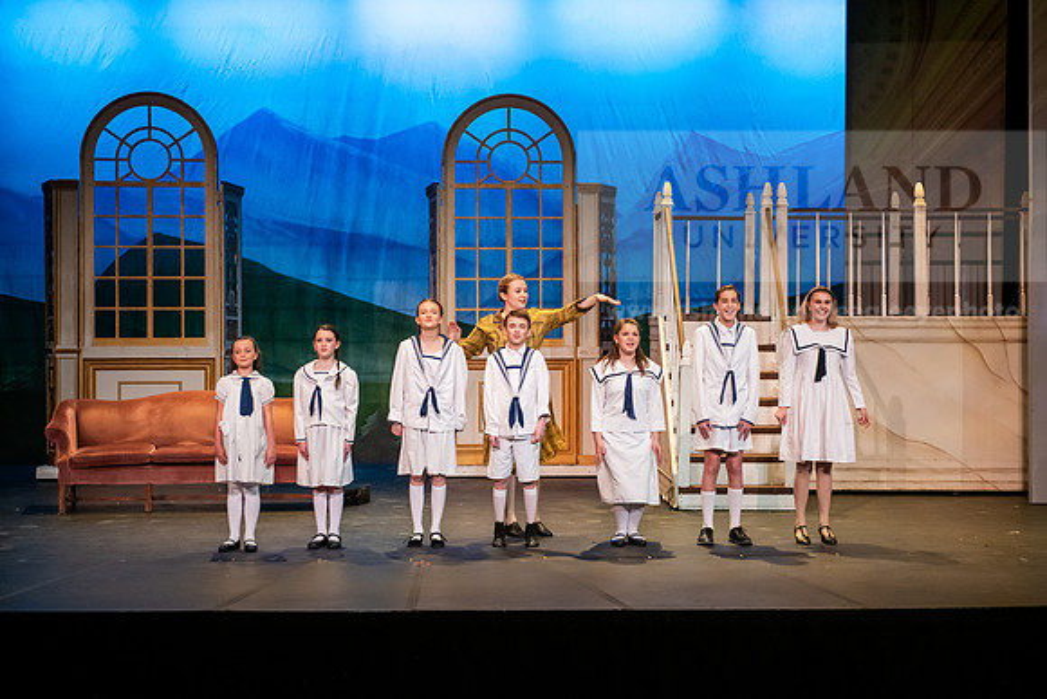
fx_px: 1920
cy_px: 350
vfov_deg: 20.6
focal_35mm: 66
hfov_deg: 30.5
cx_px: 524
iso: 2500
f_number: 3.2
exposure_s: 1/200
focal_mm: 66
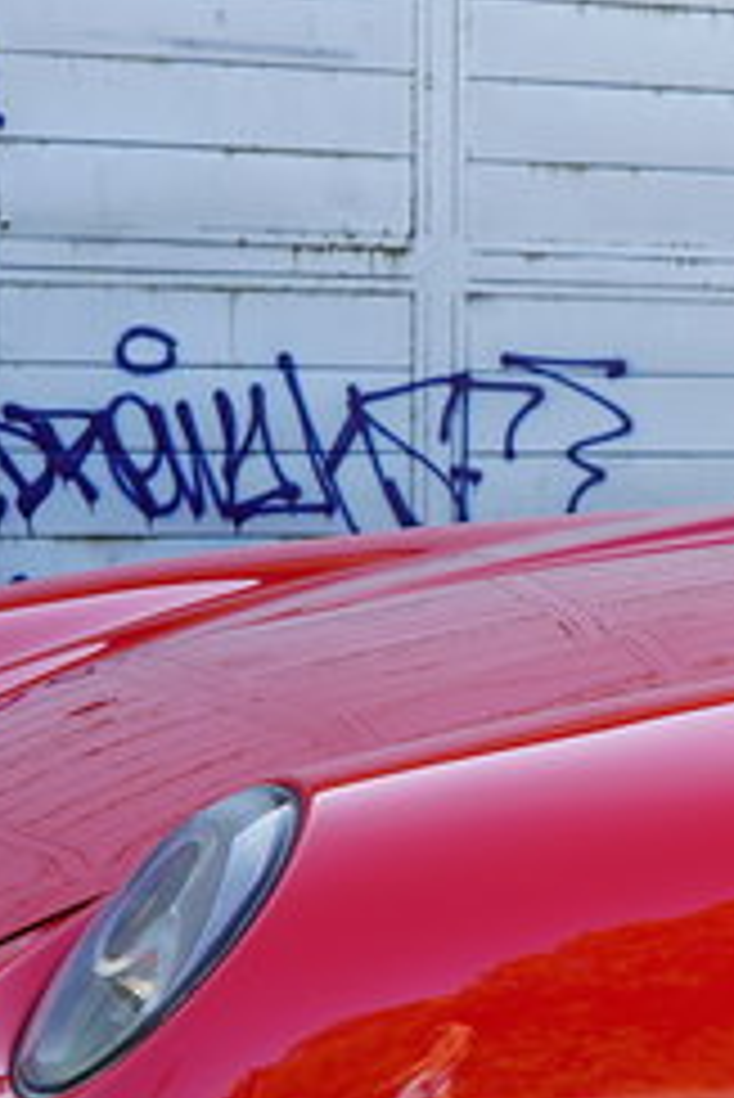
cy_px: 652
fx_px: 3970
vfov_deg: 15.7
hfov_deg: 10.1
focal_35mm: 130
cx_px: 1236
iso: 100
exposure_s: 1/100
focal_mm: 31
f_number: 5.6
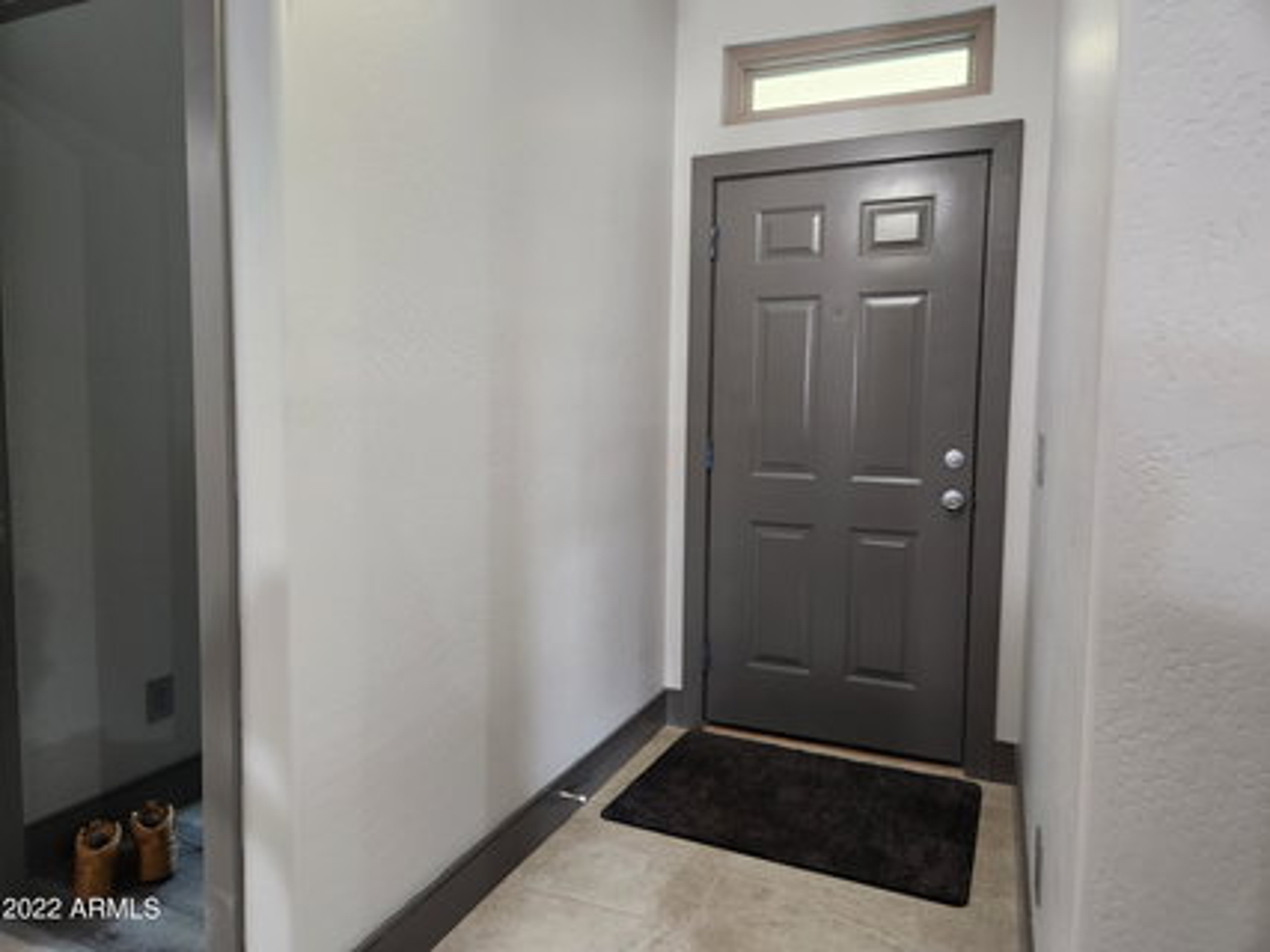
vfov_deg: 58.9
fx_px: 844
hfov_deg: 73.9
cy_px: 476
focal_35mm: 23
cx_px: 635
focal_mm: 5.4
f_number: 1.8
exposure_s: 1/40
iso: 640
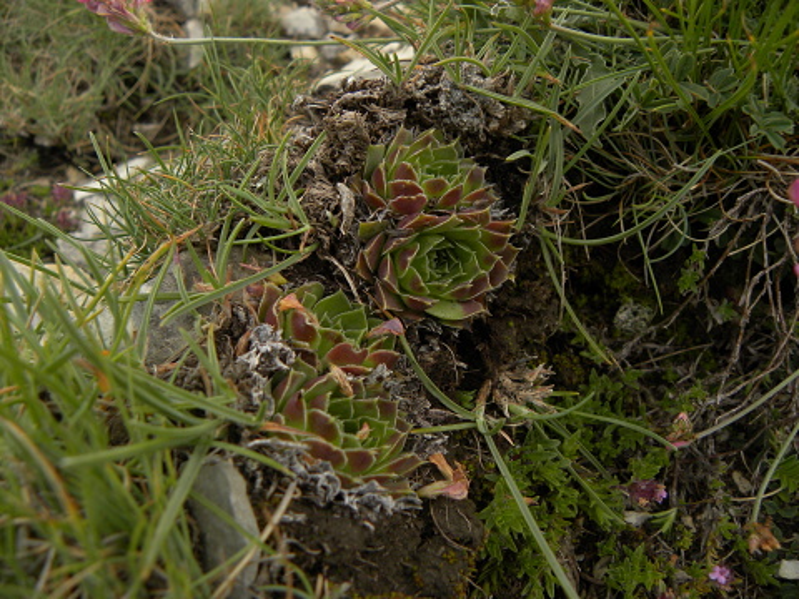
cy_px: 300
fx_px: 600
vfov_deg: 53.1
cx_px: 400
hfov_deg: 67.3
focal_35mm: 26
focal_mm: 4.6
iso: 64
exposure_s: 1/320
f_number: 2.8
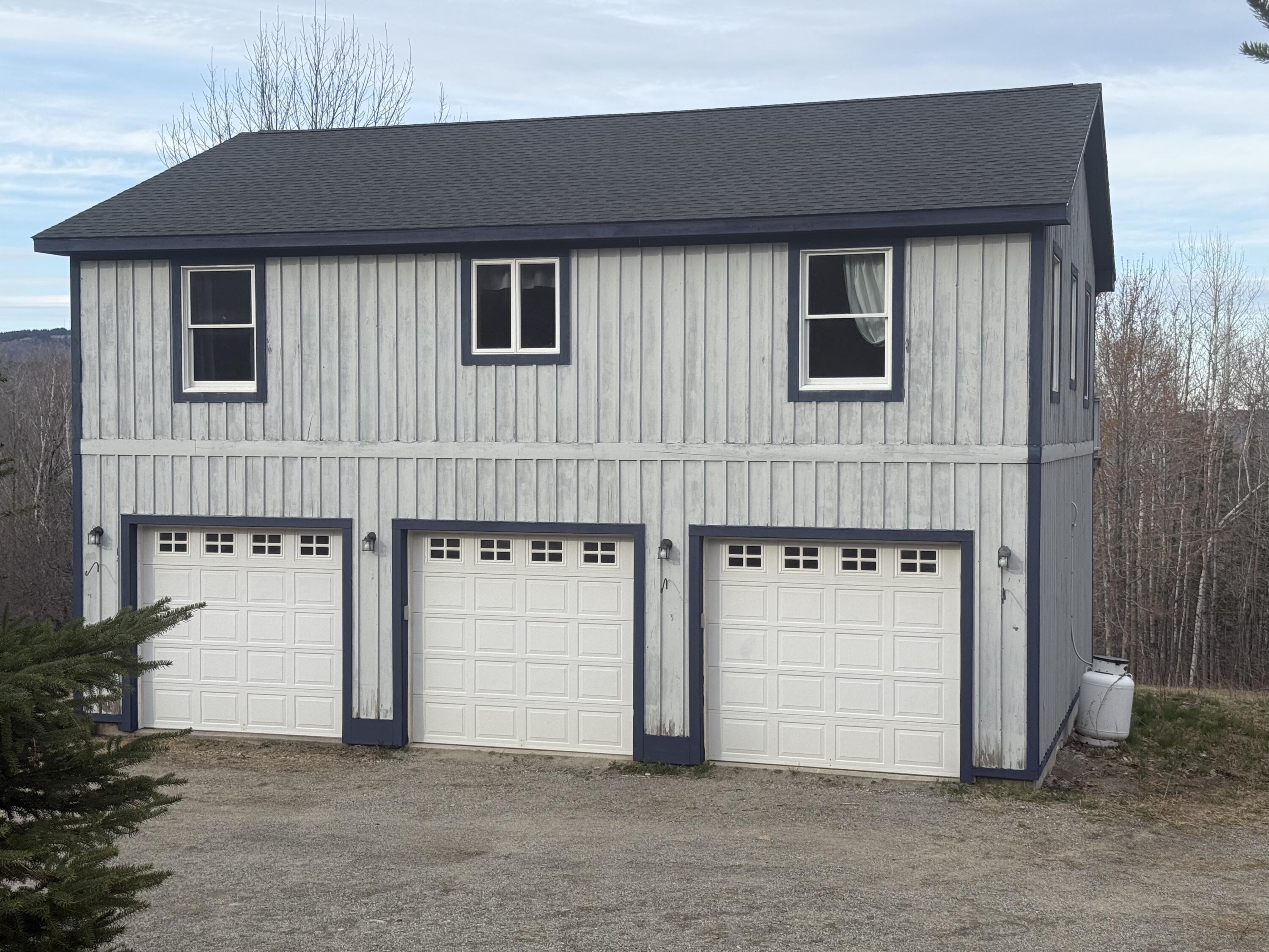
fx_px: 1760
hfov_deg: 39.7
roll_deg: -0.2
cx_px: 634
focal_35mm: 48
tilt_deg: -1.8
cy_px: 476
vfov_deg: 30.3
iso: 64
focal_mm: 6.76
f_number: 1.78
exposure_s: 1/1543
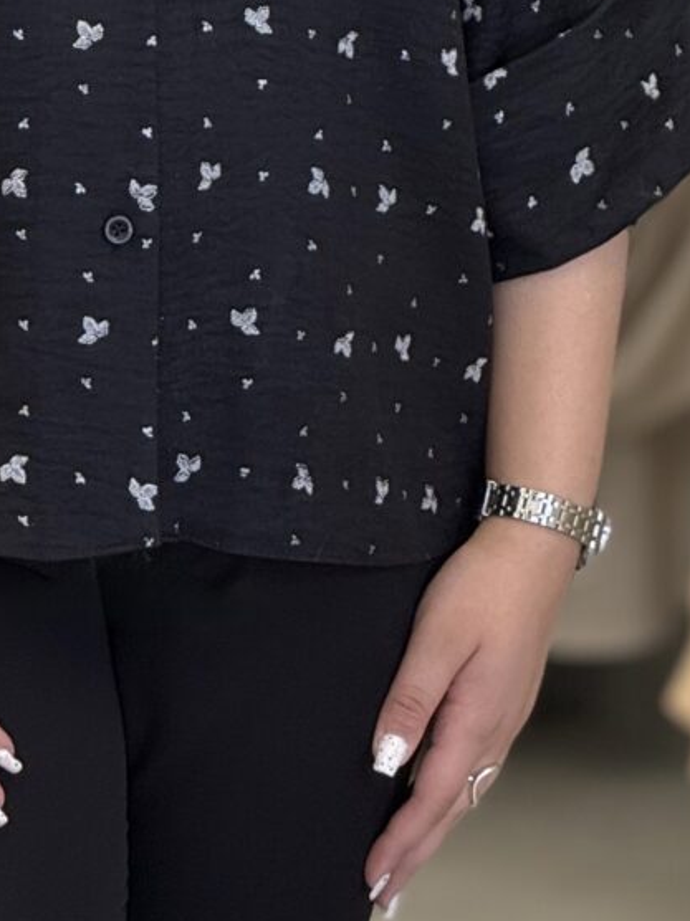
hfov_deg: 4.3
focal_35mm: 345
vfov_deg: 5.7
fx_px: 9180
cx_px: 111
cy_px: -106
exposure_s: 1/100
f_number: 2.8
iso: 160
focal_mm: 15.66
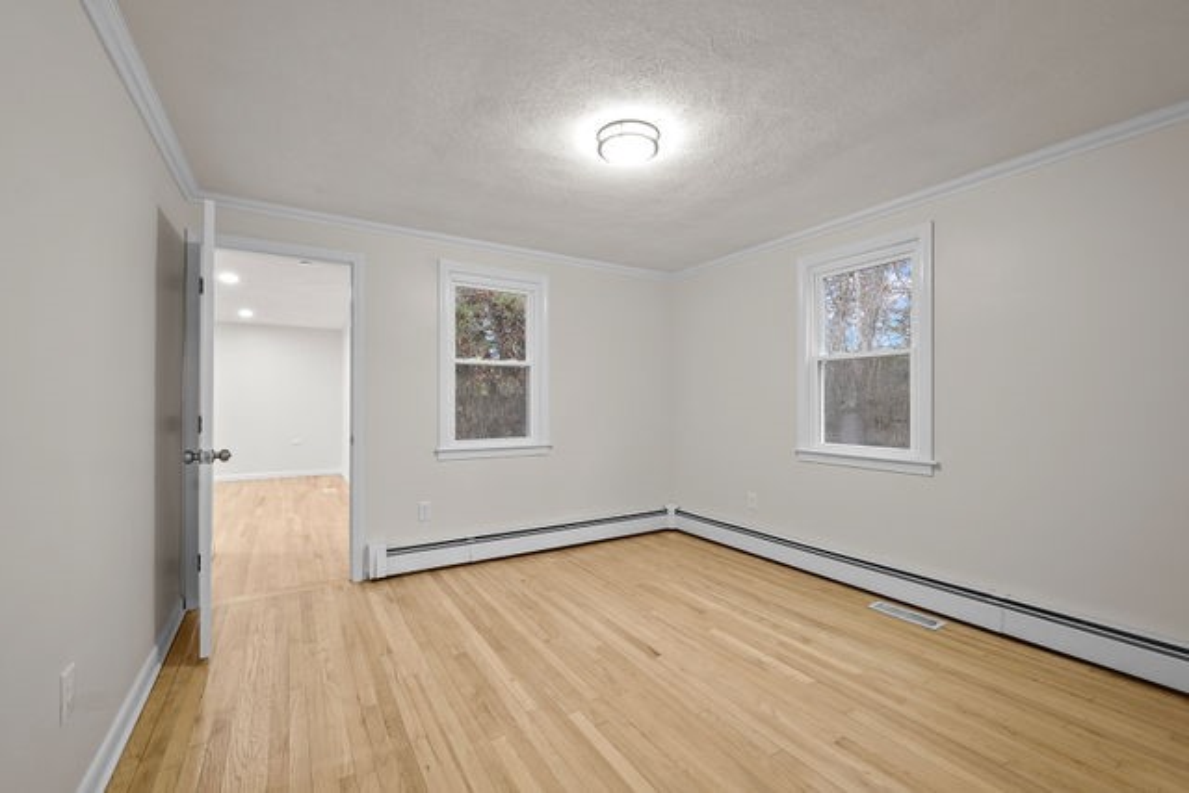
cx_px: 594
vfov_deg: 77.4
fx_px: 495
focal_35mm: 15
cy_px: 396
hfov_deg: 100.4
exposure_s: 1/3
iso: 400
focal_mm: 10
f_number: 7.1
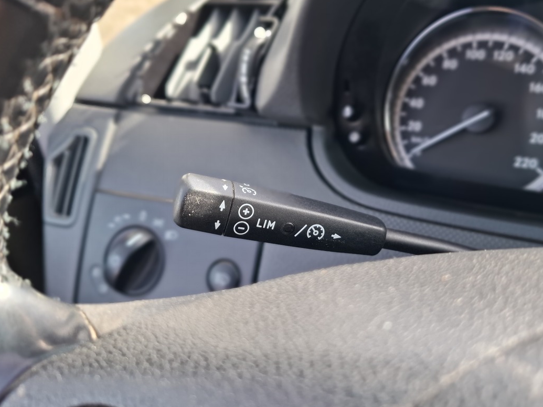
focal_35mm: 32
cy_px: 185
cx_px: 305
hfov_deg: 56.7
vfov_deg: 44.1
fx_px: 502
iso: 50
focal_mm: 5.54
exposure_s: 1/116
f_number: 1.8
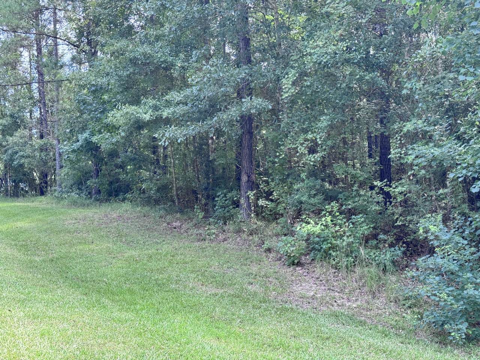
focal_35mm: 48
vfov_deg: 30.3
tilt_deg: +2.4
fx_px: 666
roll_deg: +0.9
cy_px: 180
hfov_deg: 39.7
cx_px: 240
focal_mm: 6.76
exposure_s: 1/268
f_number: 1.78
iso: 64
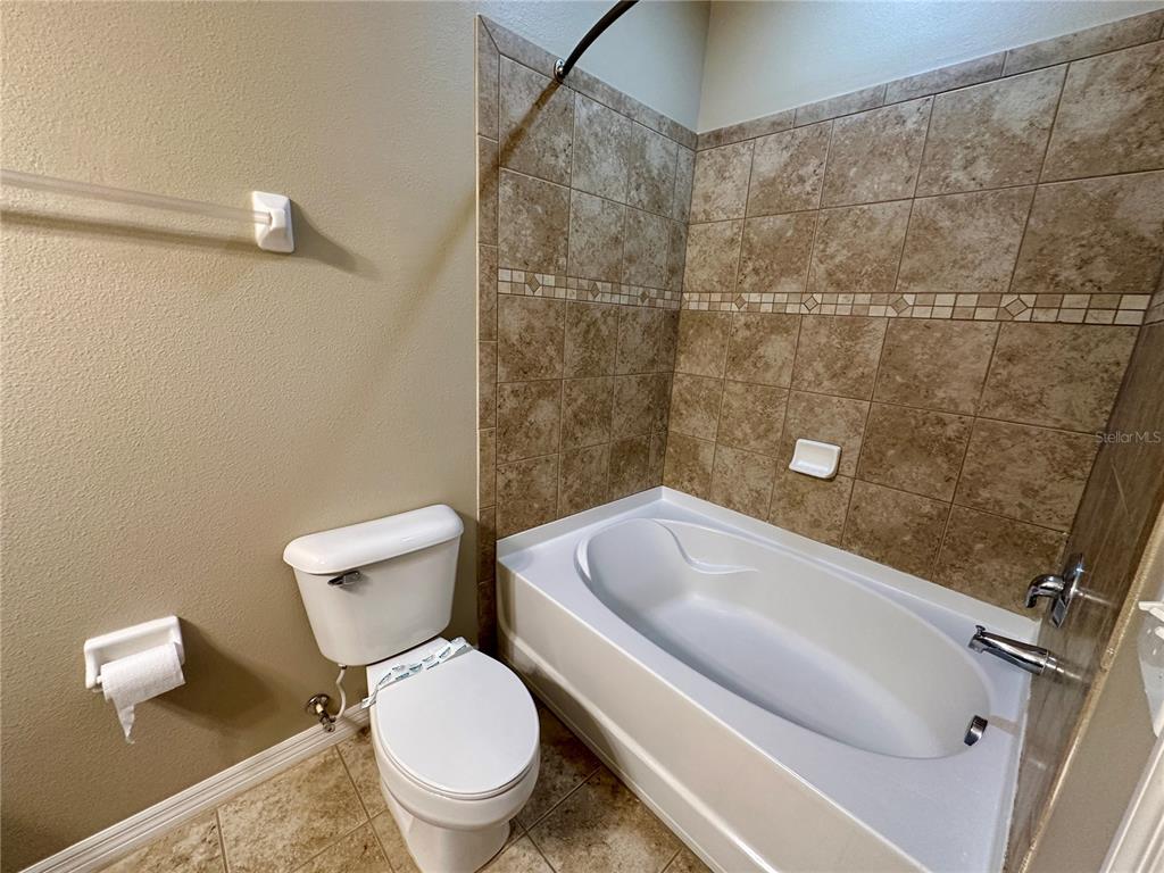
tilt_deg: -14.7
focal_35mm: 14
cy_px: 436
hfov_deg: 102.1
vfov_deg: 85.7
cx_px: 582
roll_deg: -2.6
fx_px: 471
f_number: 2.2
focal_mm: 2.22
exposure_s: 1/60
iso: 250
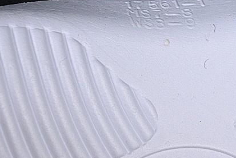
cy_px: 101
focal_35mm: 196
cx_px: 267
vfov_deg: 7.0
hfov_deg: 10.3
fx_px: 1286
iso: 160
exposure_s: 1/60
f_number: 7.1
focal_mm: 50
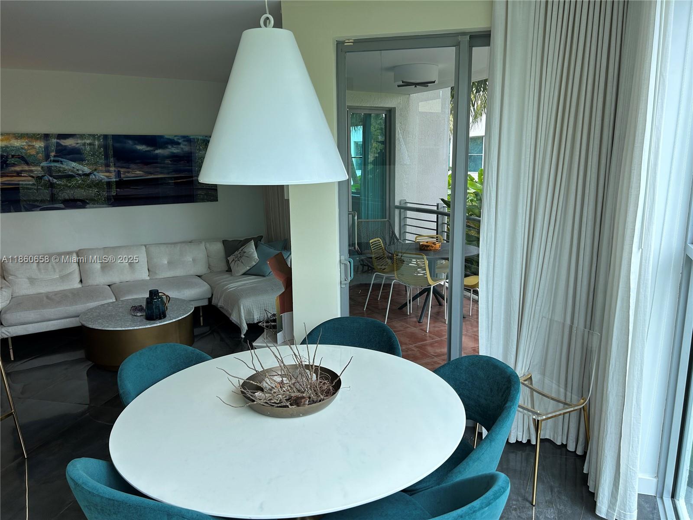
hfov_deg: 67.3
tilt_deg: -11.5
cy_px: 260
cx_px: 346
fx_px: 521
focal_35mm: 26
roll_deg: +0.8
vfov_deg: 53.1
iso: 50
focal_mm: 5.7
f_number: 1.5
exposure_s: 1/312
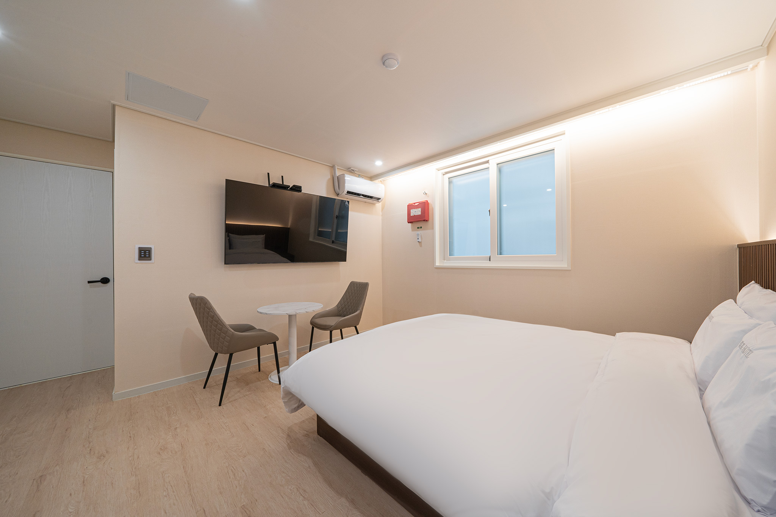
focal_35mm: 12
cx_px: 388
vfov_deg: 90.0
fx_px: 259
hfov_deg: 112.6
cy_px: 258
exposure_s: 1/10
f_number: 10
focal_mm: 12
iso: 160
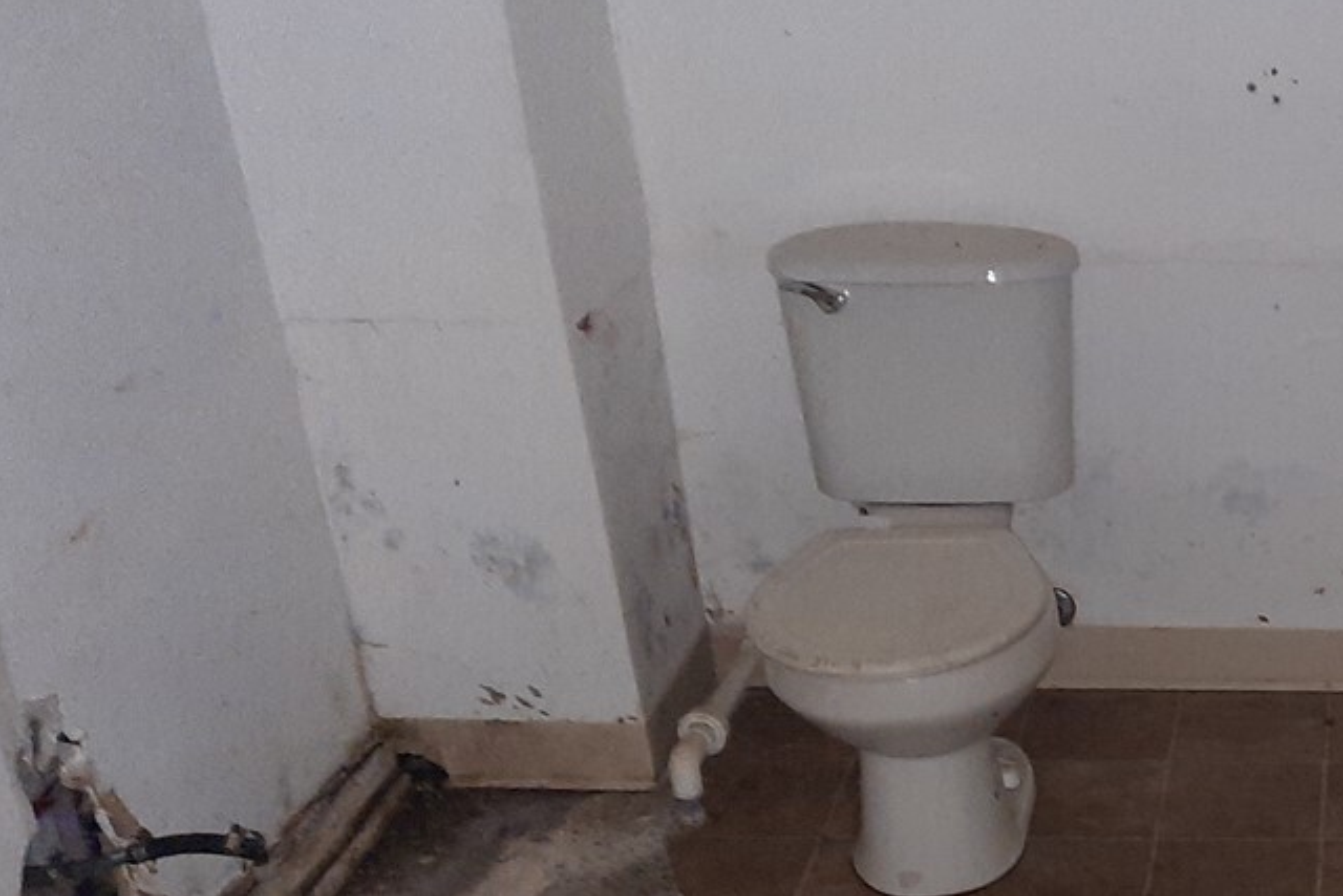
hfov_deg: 28.3
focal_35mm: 65
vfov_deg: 20.4
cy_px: 846
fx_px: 2425
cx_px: 1456
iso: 1600
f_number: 2
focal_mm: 4.6
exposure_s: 1/15
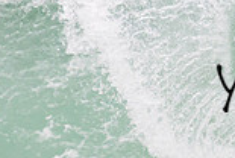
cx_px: 373
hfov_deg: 0.7
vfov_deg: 0.5
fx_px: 19529
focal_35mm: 2986
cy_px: 75
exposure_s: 1/2000
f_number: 11
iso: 1600
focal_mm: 800
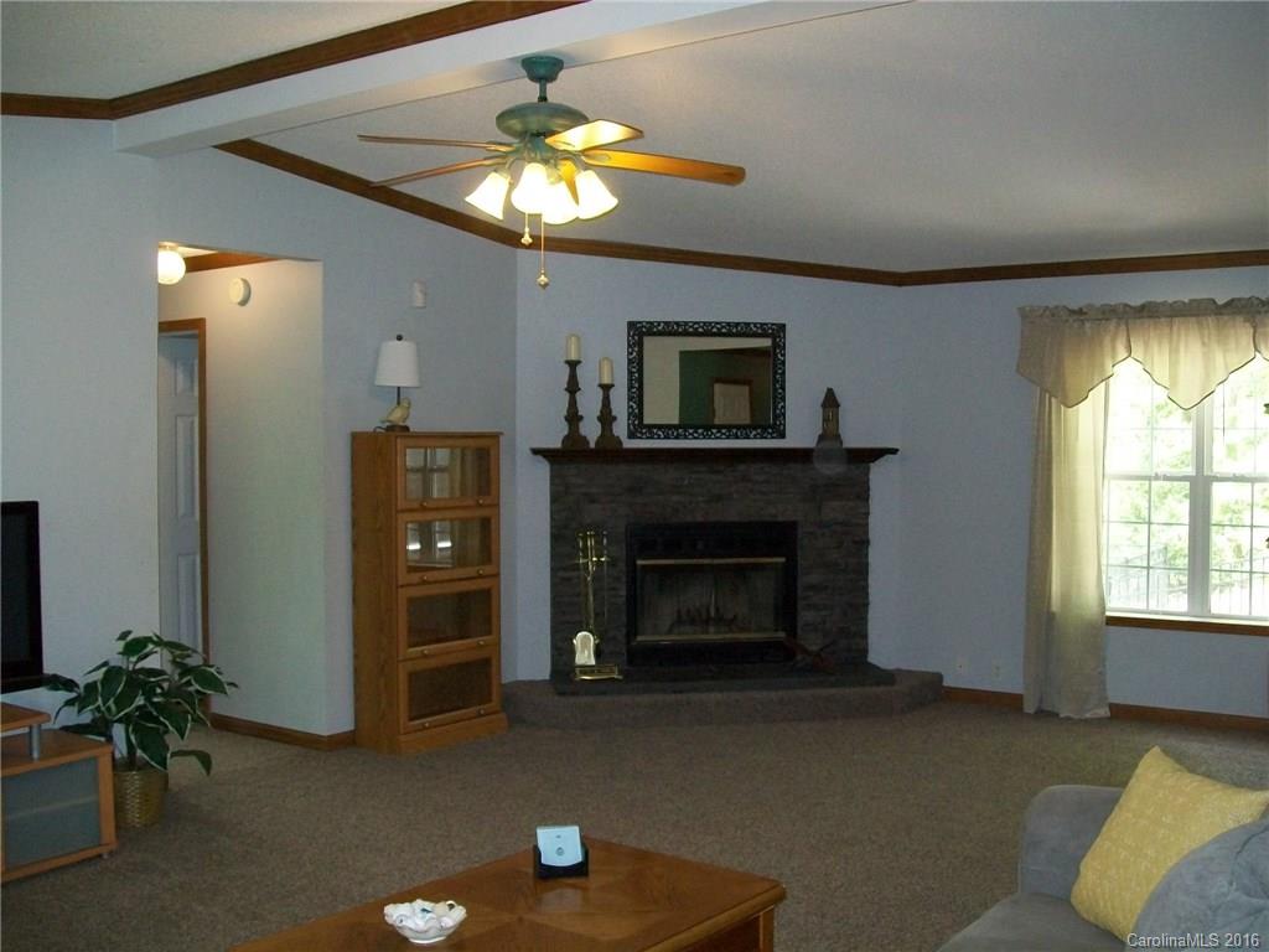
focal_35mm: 36
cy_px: 476
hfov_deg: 51.4
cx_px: 634
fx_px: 1320
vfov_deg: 39.7
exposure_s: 1/60
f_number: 2.7
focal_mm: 6
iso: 160
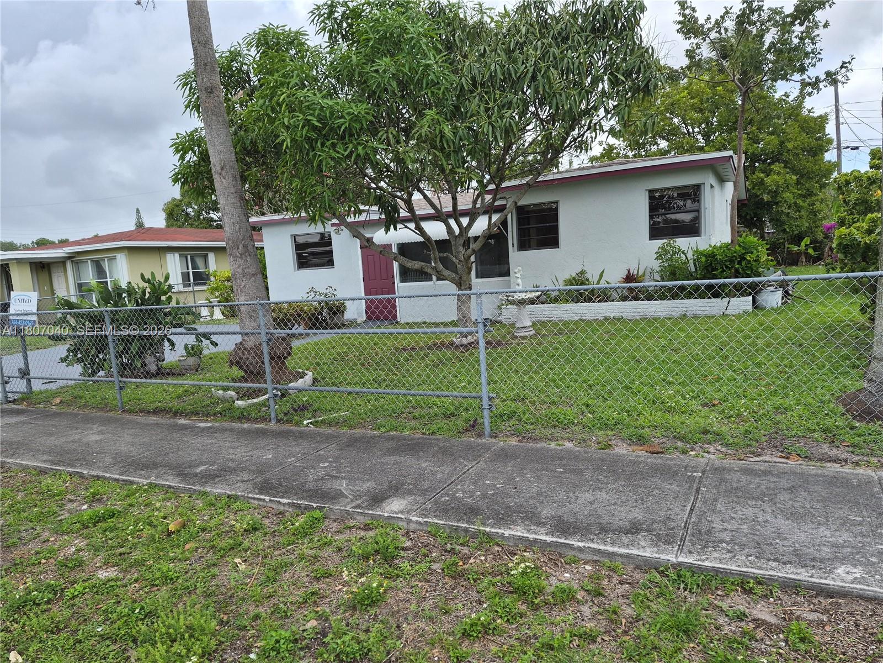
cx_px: 442
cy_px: 332
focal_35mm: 23
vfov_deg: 58.9
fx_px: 587
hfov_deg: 73.9
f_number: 1.8
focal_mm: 5.4
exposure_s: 1/2400
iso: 80
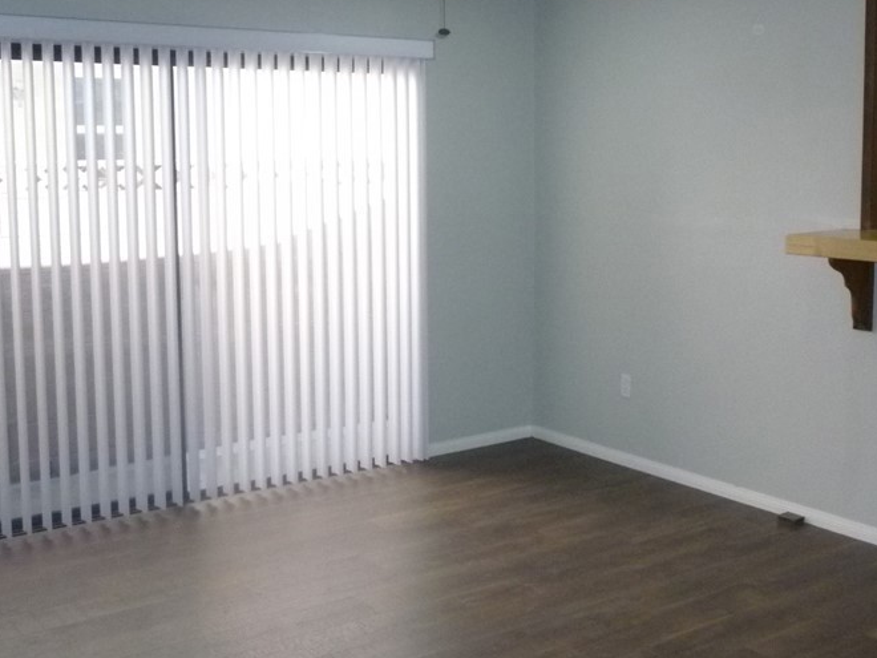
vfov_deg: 32.1
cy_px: 278
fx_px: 1140
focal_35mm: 45
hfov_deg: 41.8
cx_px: 545
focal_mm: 5.2
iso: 400
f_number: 3.3
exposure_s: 1/200
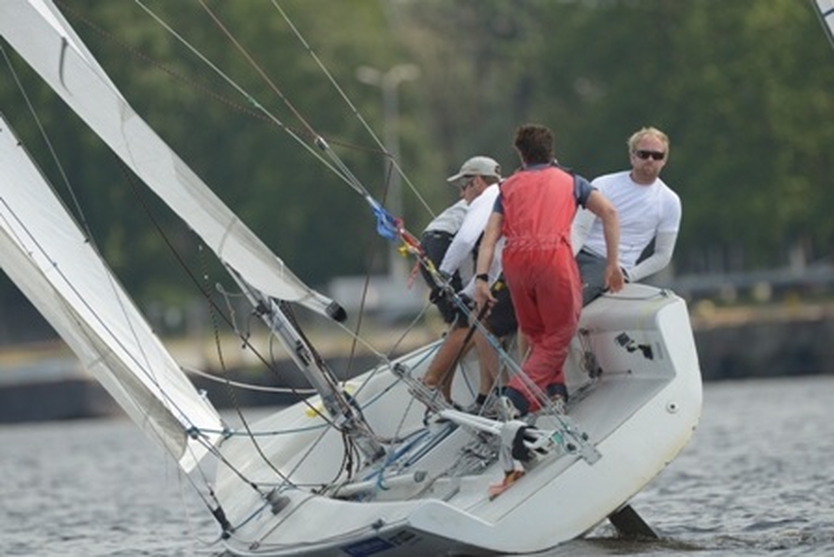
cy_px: 278
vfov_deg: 2.3
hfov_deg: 3.4
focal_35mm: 600
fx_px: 13904
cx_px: 417
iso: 1600
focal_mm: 600
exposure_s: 1/8000
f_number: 5.6
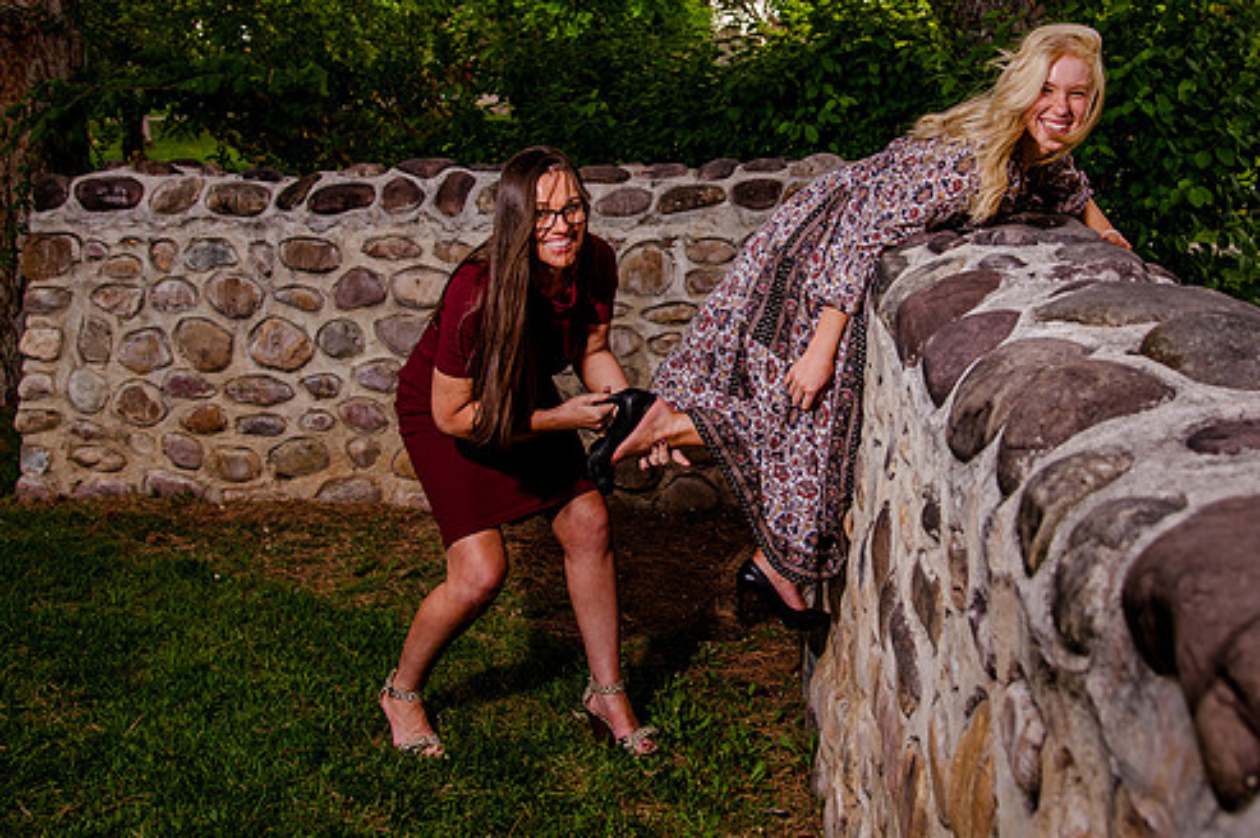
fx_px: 1434
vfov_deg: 32.3
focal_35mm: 41
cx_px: 738
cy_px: 270
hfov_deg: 47.2
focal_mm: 24
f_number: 4
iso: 1000
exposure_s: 1/200
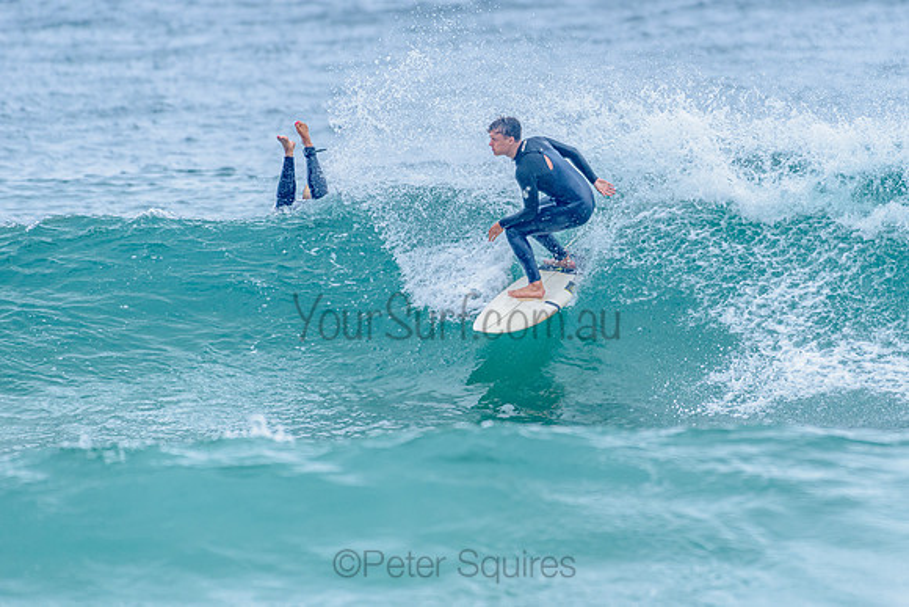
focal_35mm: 628
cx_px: 553
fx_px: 15854
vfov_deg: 2.2
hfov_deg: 3.3
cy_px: 240
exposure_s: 1/2000
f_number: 5.6
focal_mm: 500
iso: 800
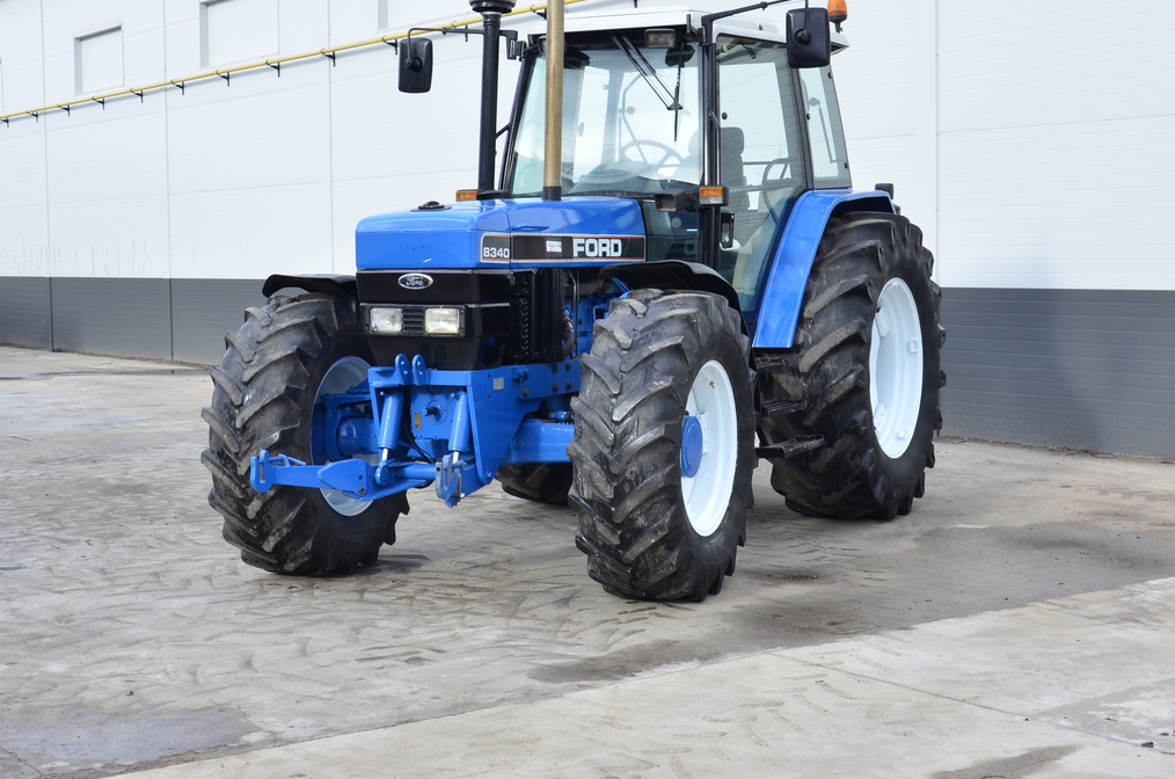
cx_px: 614
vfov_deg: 25.4
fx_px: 1727
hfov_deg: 37.6
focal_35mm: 53
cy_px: 345
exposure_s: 1/60
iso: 125
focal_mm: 28
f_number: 10
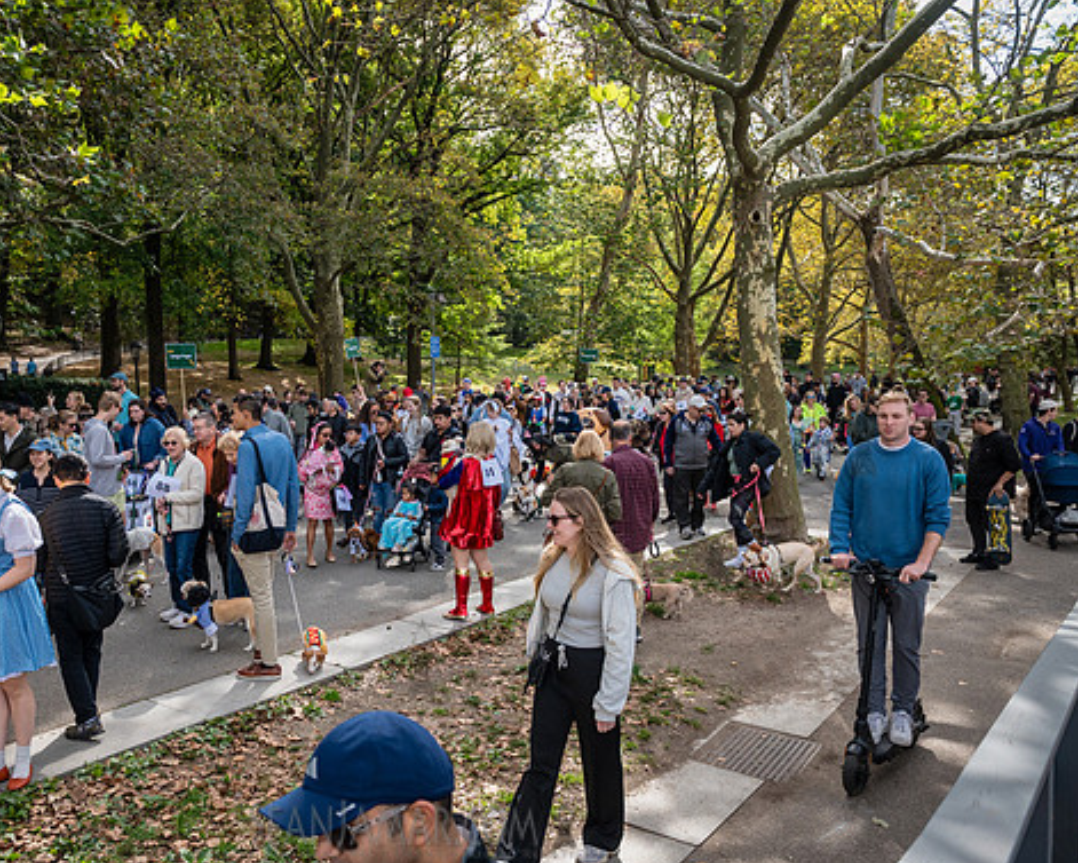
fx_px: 957
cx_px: 419
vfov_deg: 48.5
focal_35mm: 30
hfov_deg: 58.2
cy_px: 437
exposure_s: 1/1250
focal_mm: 26
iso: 1000
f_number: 5
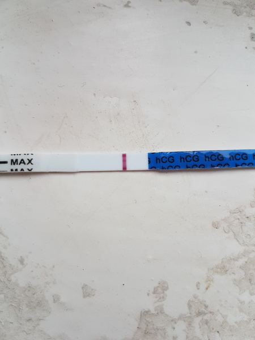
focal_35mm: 26
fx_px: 255
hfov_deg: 53.1
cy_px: 170
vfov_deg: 67.3
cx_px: 128
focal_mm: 4.2
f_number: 1.7
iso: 125
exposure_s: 1/50
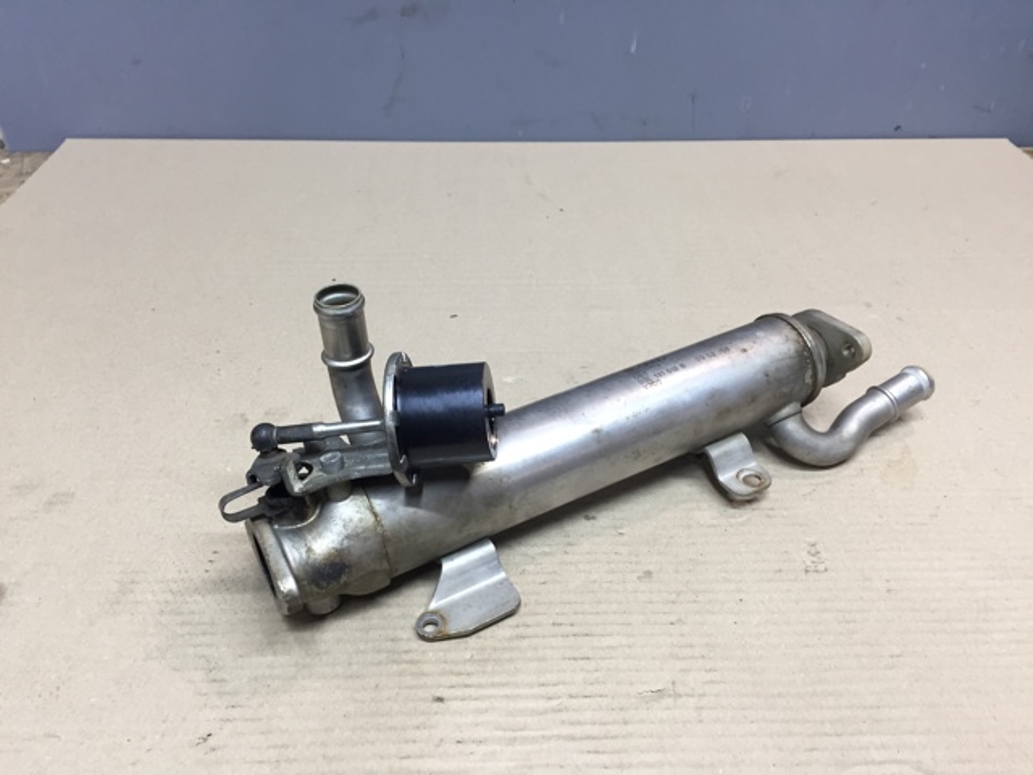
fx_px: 865
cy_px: 388
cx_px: 516
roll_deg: +0.1
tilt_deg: -31.1
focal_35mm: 29
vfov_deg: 48.2
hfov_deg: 61.7
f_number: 2.2
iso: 64
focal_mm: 4.15
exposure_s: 1/33
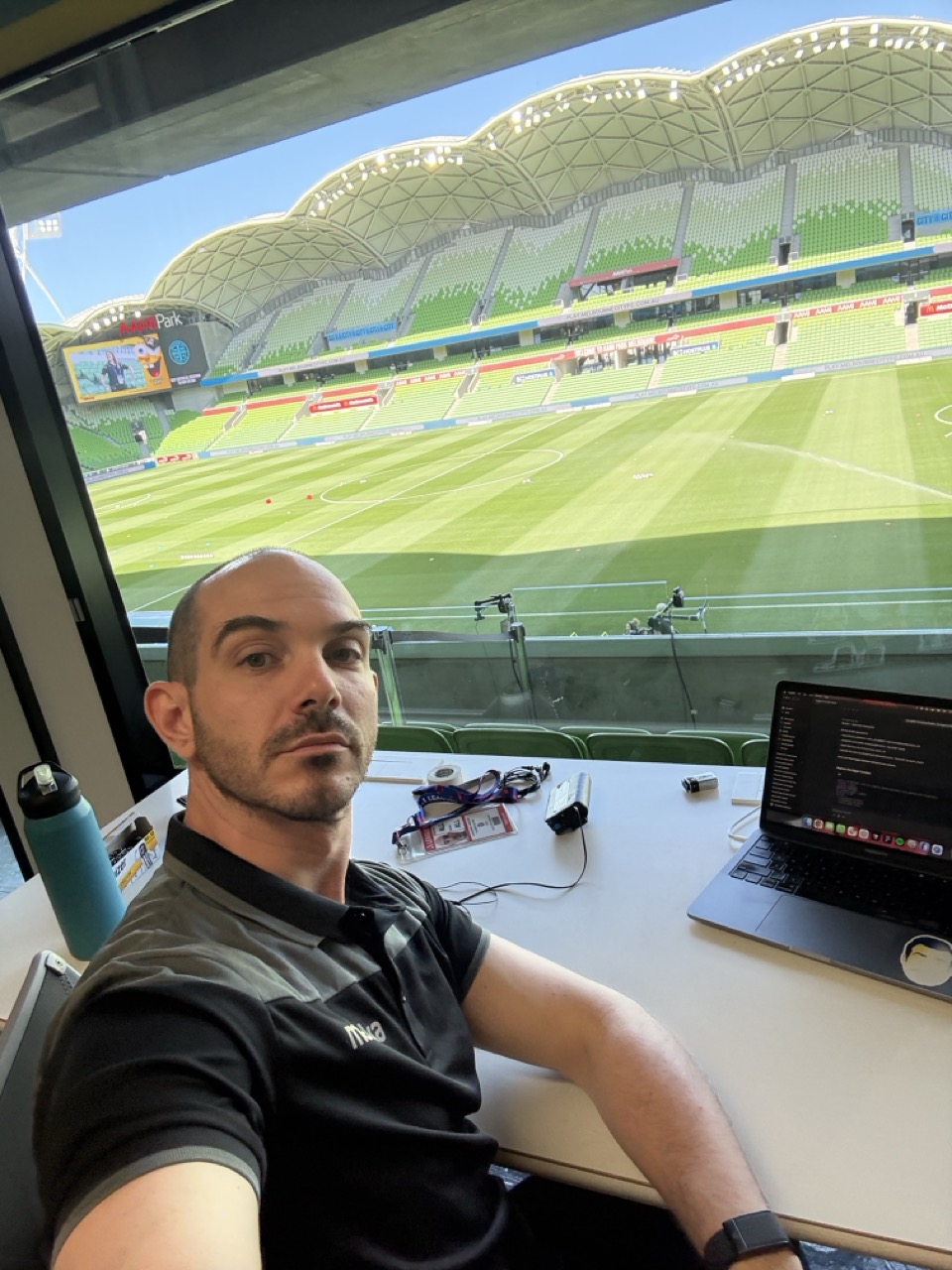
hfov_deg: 58.9
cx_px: 476
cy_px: 635
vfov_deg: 73.9
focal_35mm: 23
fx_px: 843
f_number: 1.9
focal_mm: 2.69
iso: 80
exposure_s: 1/215
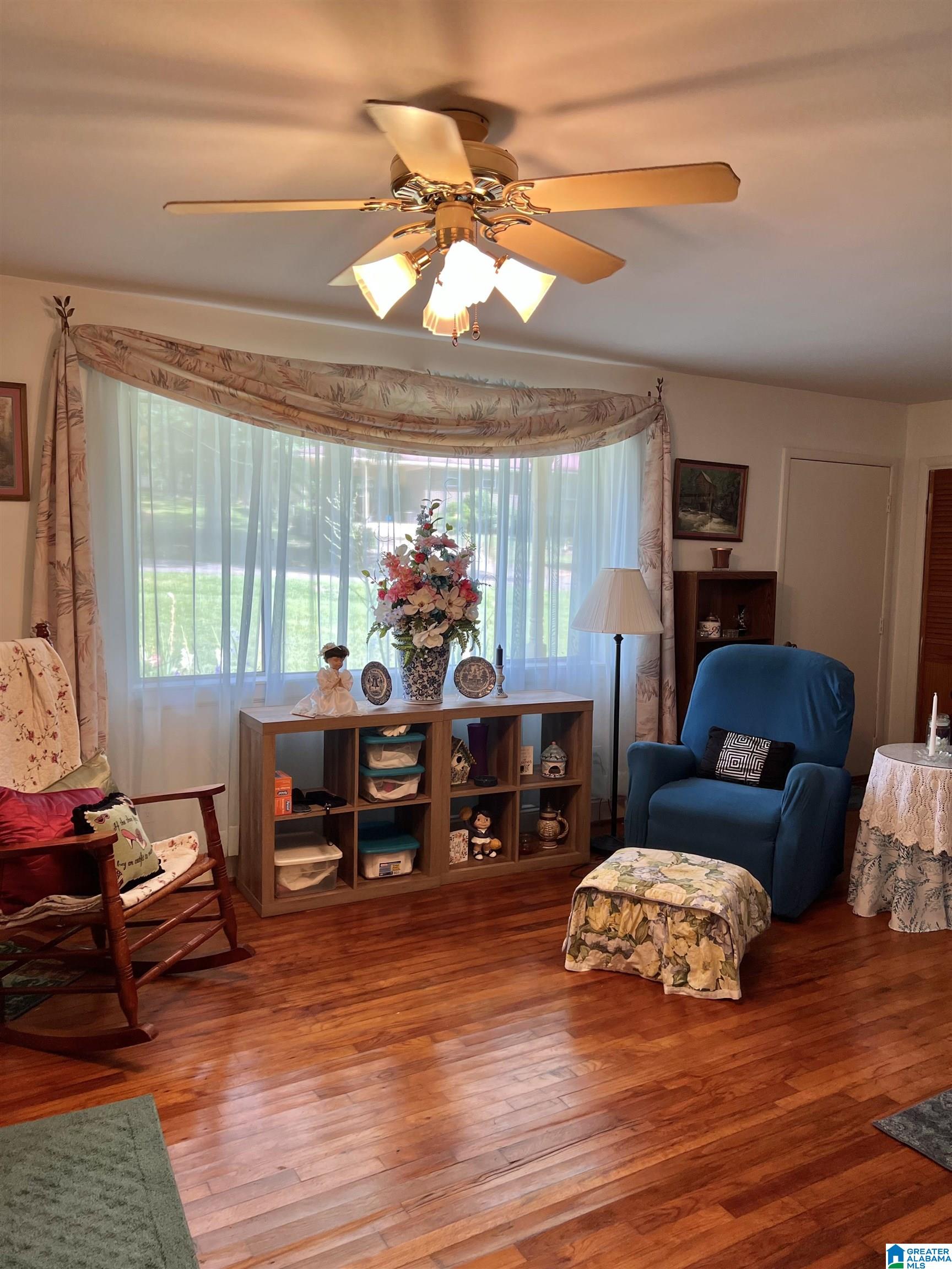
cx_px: 476
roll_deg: -2.3
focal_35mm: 26
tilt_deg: -3.7
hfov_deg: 53.1
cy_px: 634
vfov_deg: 67.3
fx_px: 953
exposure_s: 1/120
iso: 64
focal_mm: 5.7
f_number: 1.5
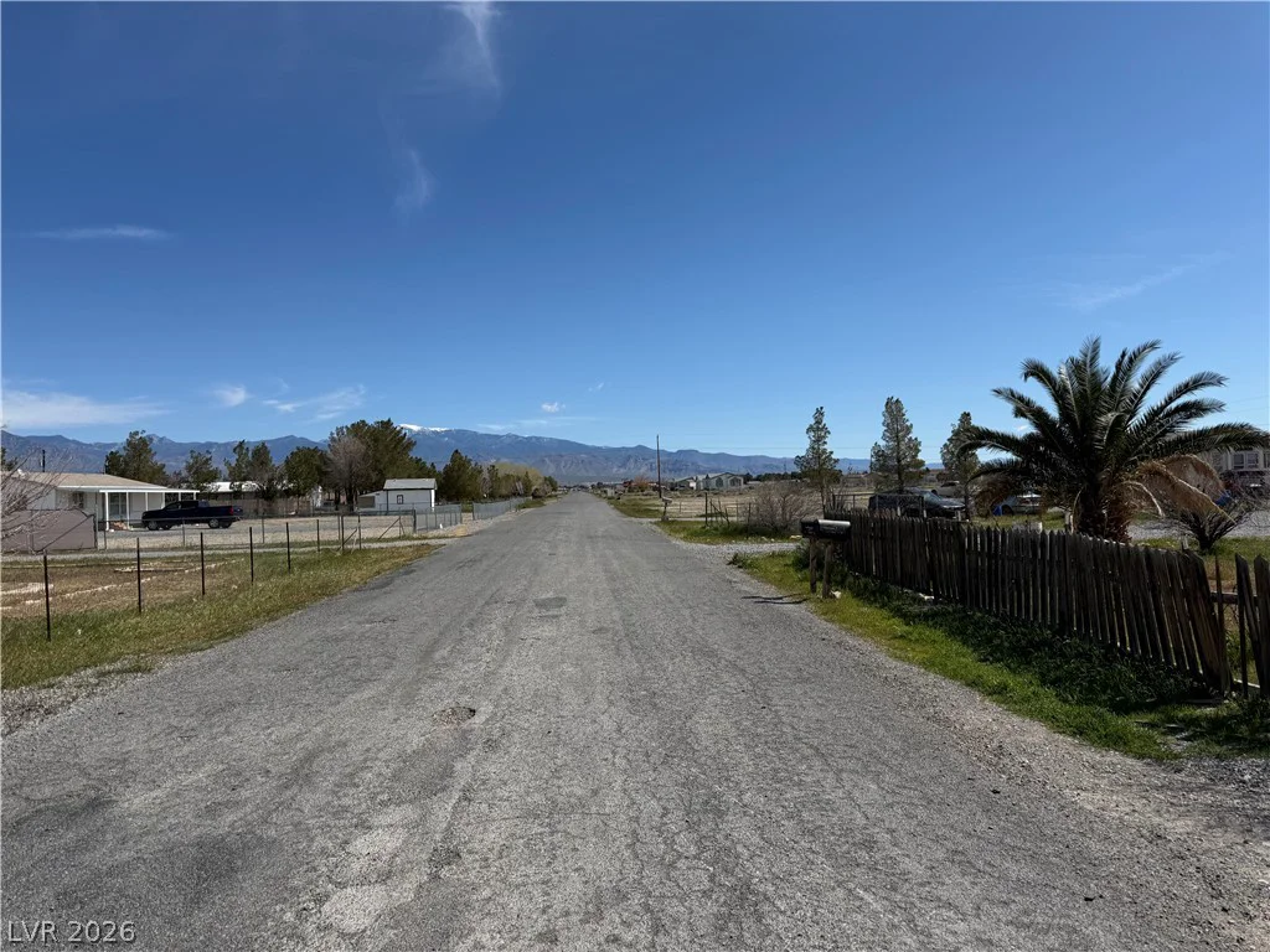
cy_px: 476
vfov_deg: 56.8
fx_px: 881
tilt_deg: +1.4
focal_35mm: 24
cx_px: 635
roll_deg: +1.8
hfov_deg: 71.6
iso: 80
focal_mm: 6.76
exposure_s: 1/9091
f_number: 1.78
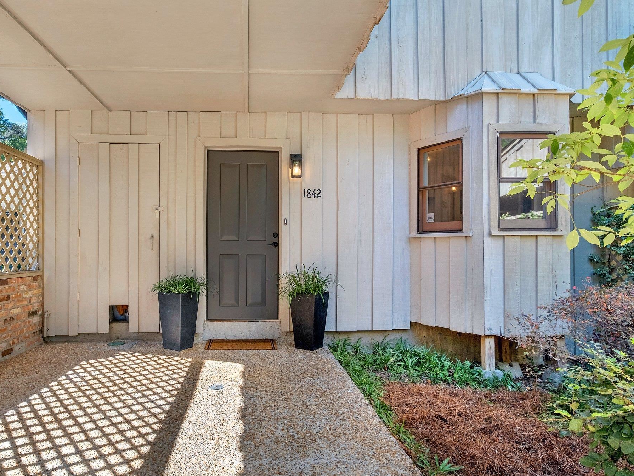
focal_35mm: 22
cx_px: 281
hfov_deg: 76.1
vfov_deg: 61.1
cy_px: 236
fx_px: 403
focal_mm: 13.2
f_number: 8
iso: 400
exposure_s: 1/550
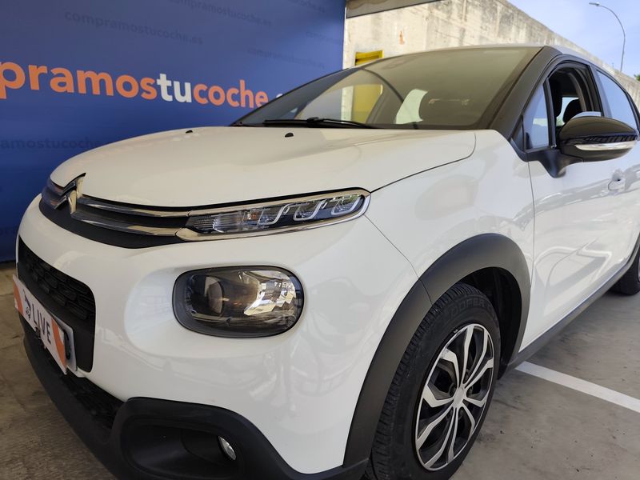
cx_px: 320
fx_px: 425
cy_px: 240
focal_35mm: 23
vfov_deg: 58.9
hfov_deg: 73.9
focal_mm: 6.19
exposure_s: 1/1171
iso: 100
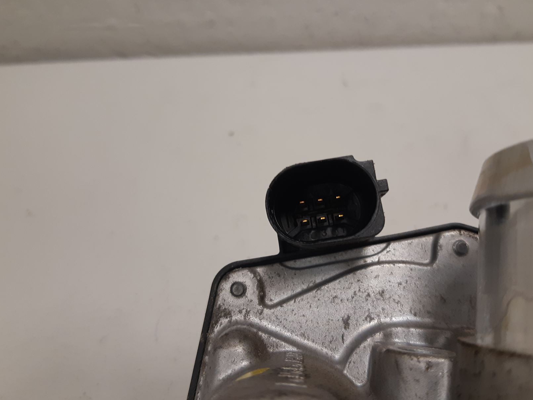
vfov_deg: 42.9
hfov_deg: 55.2
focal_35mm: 33
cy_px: 184
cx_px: 296
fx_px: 508
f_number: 1.7
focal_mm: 3.93
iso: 125
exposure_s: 1/50
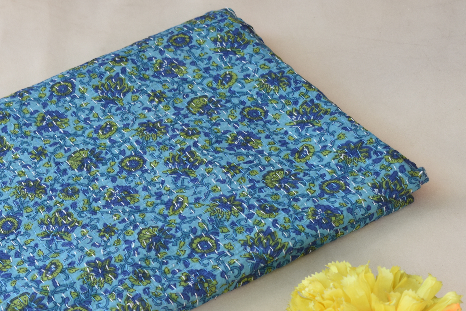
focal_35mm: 125
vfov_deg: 11.0
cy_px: 219
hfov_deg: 16.3
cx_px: 106
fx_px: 1618
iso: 320
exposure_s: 1/100
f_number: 5.6
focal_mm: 52
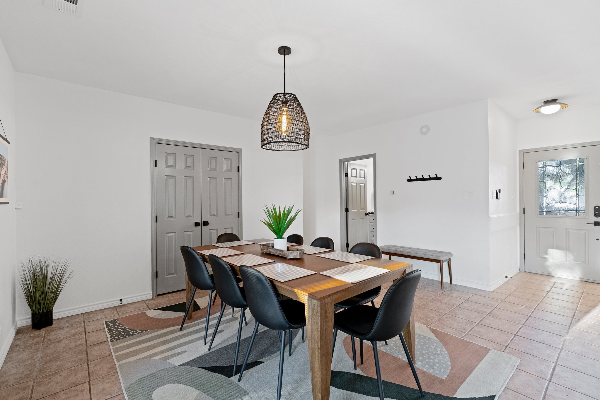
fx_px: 267
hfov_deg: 96.7
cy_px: 200
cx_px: 300
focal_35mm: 16
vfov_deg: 73.8
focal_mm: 16
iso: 2000
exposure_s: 1/6
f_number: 8
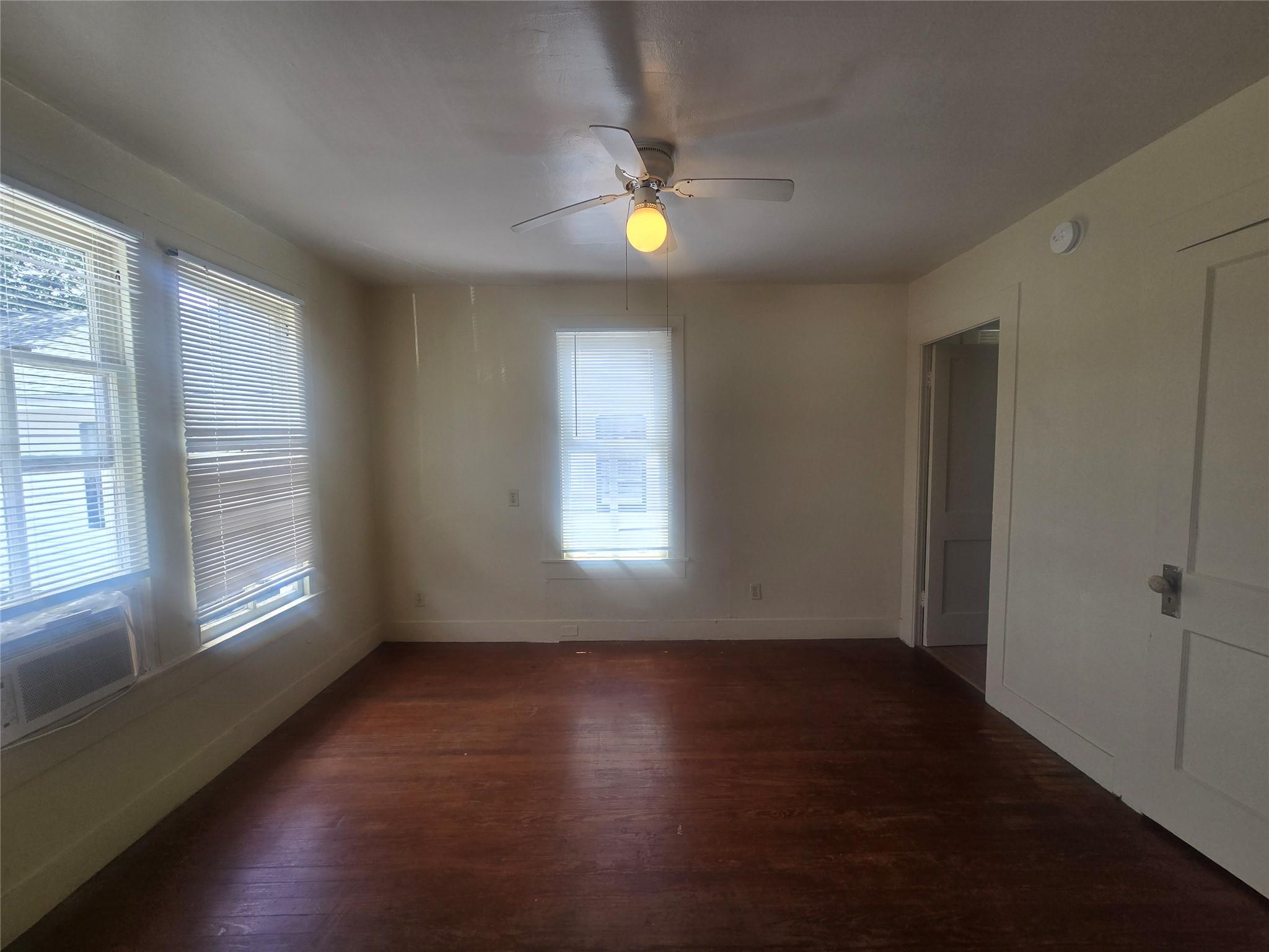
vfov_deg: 89.9
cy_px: 476
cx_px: 634
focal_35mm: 13
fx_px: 477
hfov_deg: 106.2
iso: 50
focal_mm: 2.2
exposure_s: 1/149
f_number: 2.2
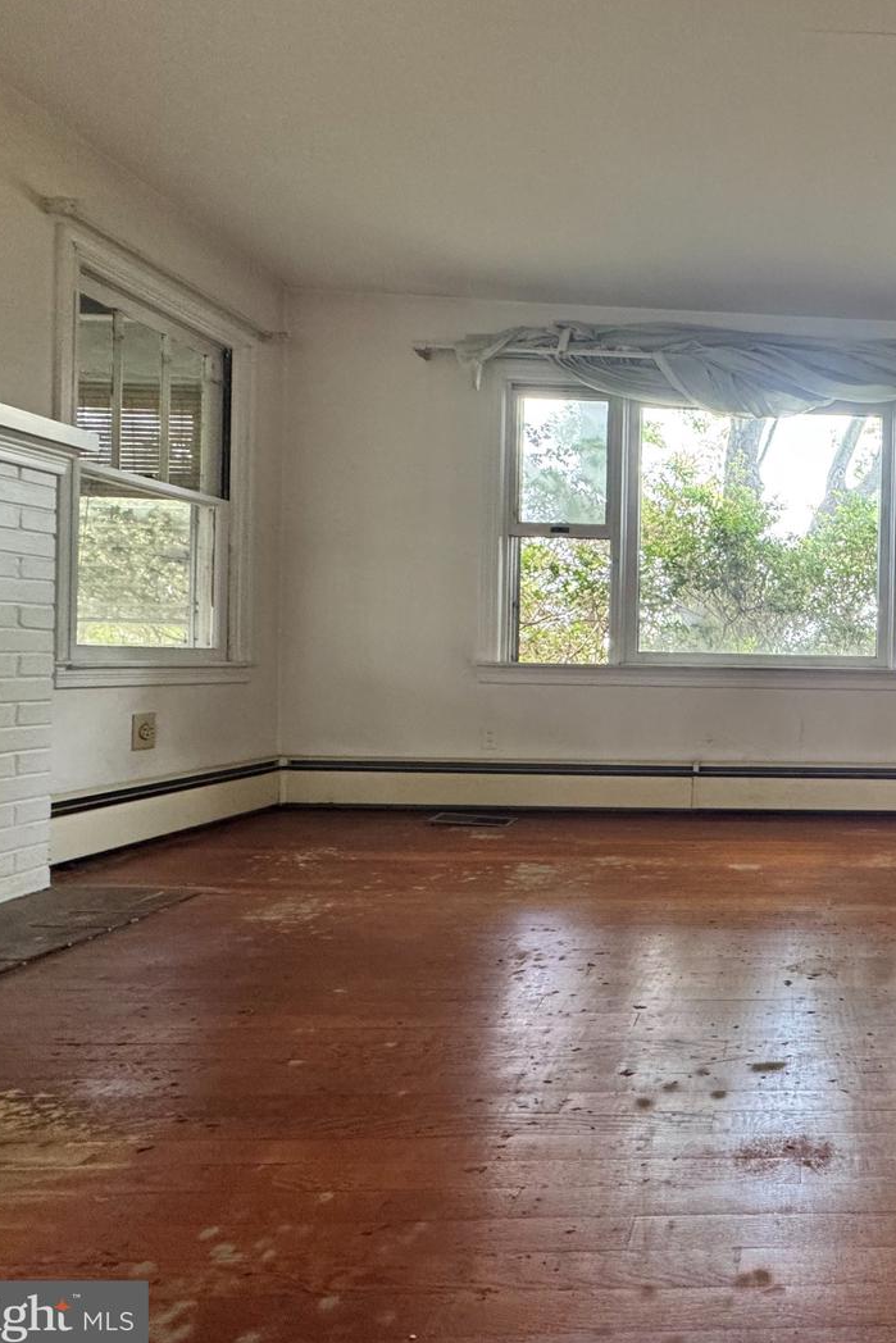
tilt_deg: -1.2
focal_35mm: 20
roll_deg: -0.9
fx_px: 746
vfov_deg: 84.0
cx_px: 846
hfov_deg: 52.4
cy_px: 663
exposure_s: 1/81
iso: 320
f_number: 2.2
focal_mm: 2.22
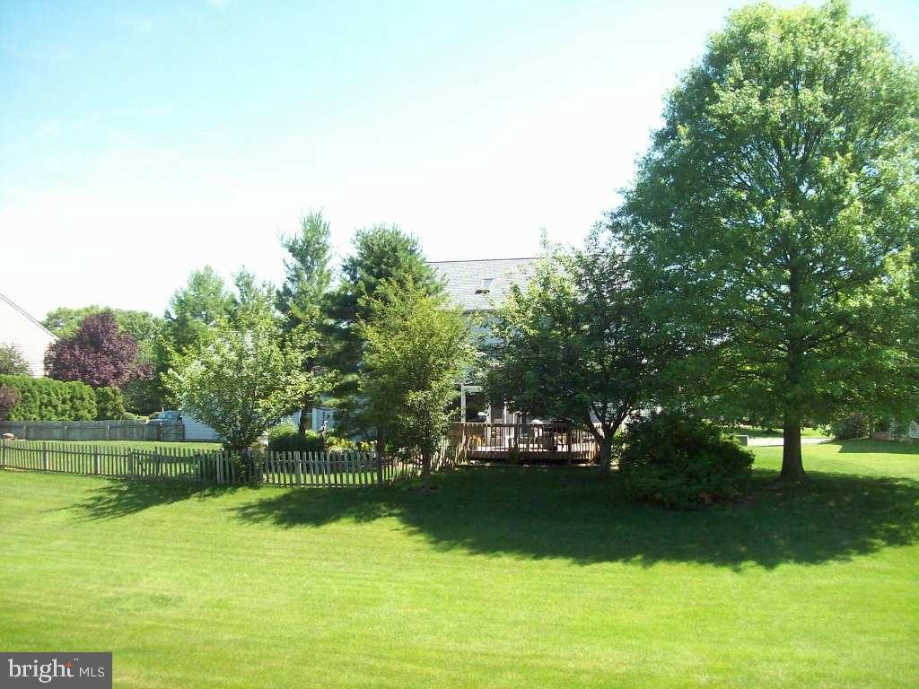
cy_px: 344
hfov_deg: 51.4
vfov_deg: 39.7
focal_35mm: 36
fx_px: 956
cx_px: 460
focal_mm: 6
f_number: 2.7
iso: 80
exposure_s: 1/458
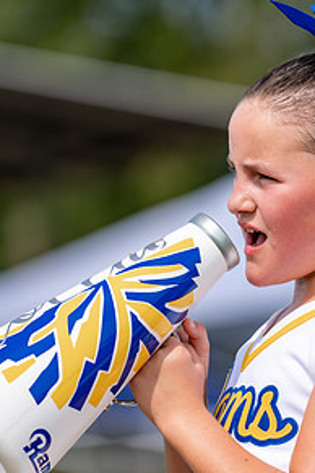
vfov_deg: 5.2
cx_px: 275
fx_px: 5210
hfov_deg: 3.5
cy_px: 270
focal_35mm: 397
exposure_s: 1/2000
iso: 100
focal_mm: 185
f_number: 3.2
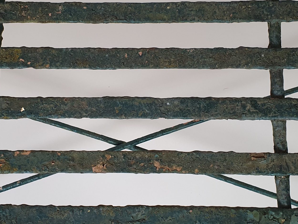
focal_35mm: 53
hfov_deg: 36.2
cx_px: 141
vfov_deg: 27.5
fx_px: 456
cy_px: 102
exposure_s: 1/50
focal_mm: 4.32
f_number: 2.4
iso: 320
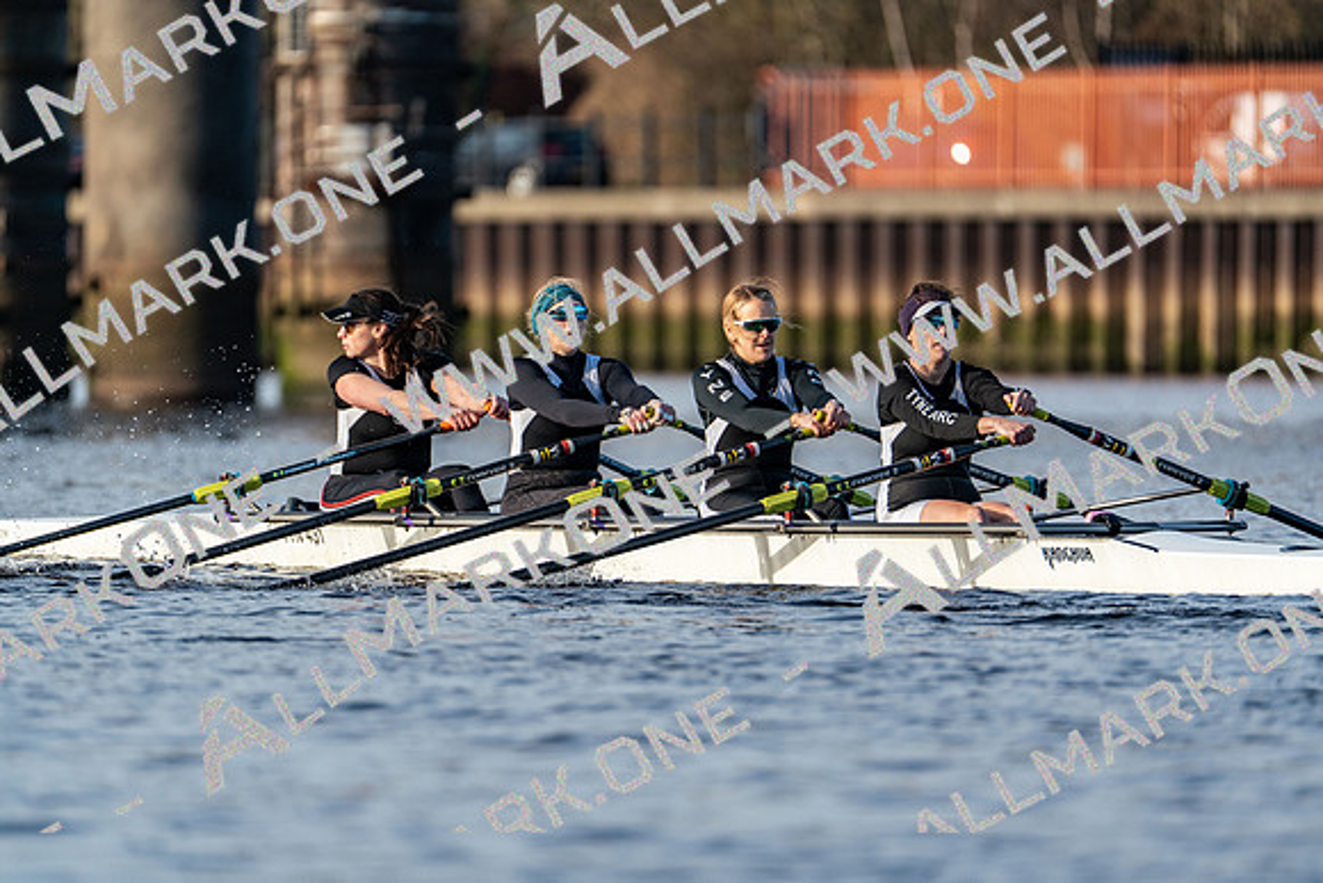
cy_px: 442
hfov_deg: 3.7
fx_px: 20547
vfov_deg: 2.5
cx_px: 662
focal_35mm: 559
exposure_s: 1/2000
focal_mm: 559
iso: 800
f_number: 6.3
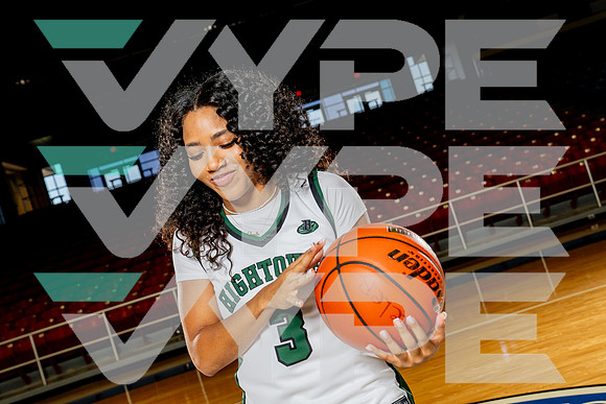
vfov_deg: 30.5
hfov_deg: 44.5
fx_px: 741
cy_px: 202
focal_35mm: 44
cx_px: 303
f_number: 5.6
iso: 640
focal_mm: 44
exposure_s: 1/250
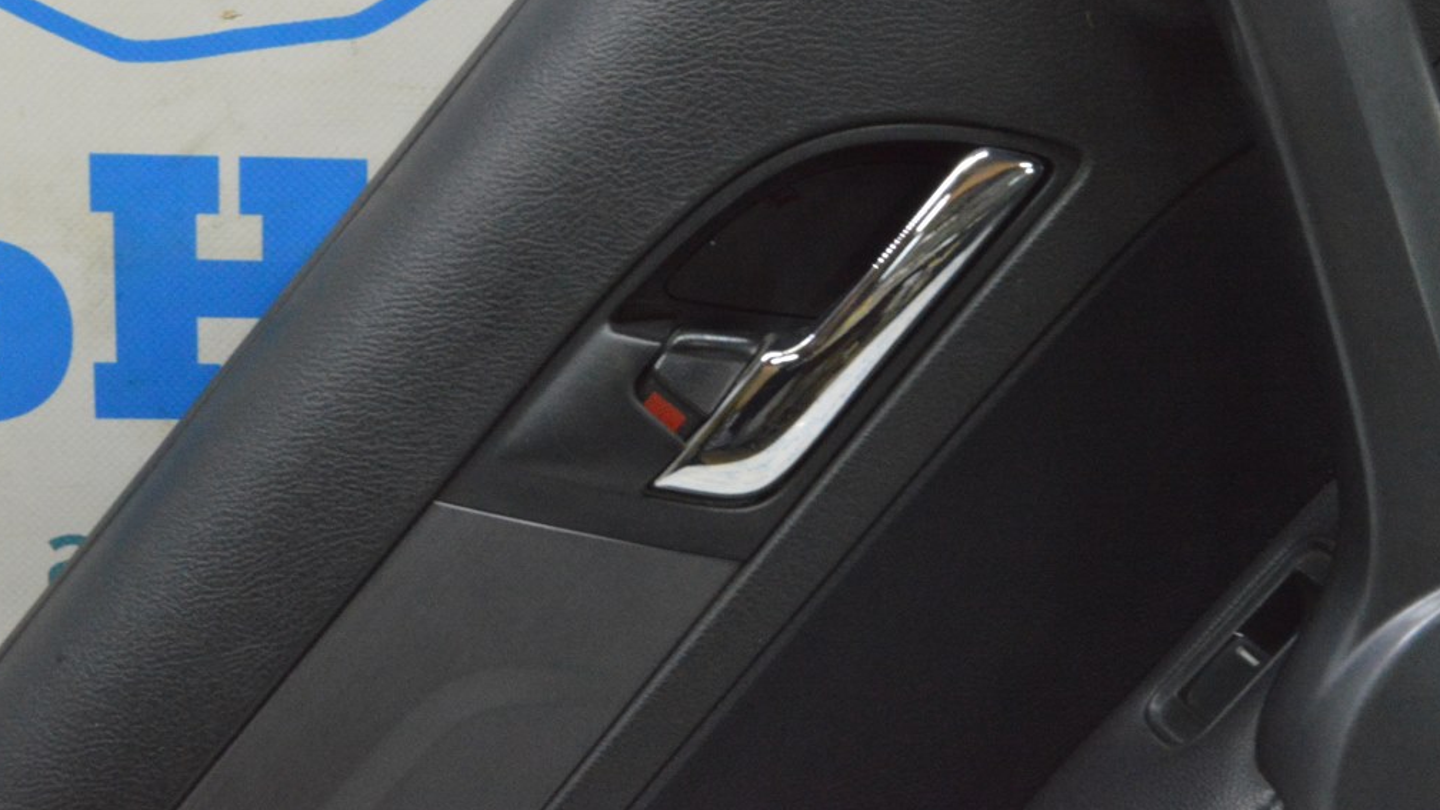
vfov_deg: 18.0
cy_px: 364
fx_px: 2558
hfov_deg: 31.4
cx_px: 713
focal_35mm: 67
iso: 6400
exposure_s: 1/15
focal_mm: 42
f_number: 20
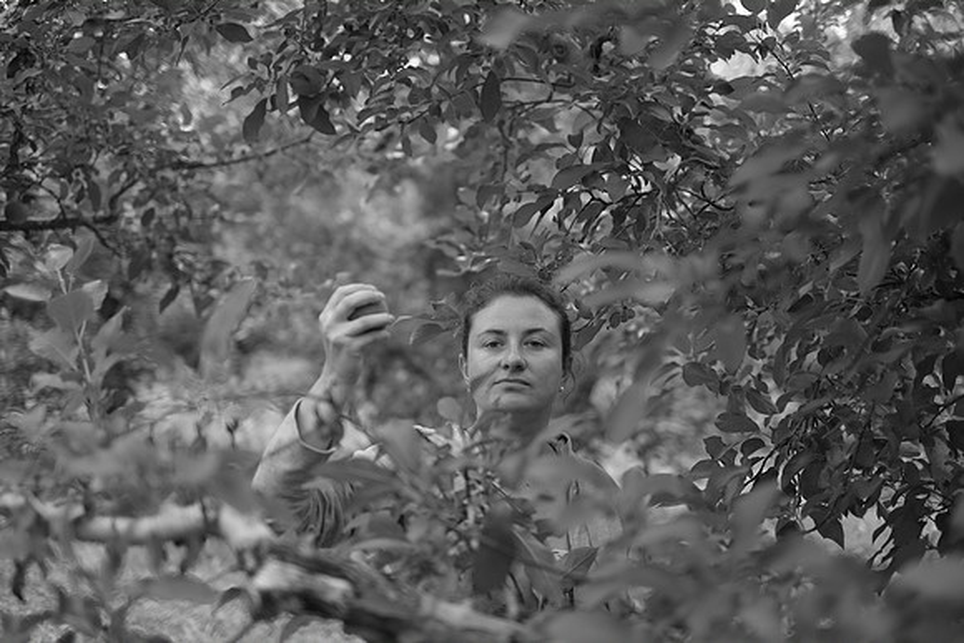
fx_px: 1419
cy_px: 322
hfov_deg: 37.5
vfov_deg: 25.5
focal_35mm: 53
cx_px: 482
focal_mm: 35
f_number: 1.4
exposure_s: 1/450
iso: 200
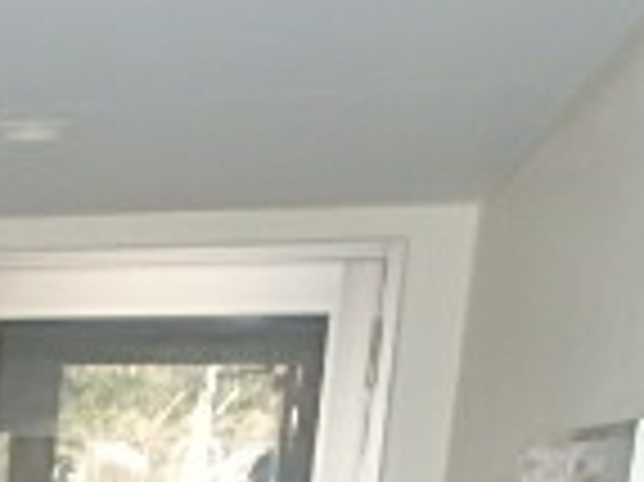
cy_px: 996
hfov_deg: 17.5
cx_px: -459
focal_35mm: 94
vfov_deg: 13.3
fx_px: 1747
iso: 320
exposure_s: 1/30
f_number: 3.5
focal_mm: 3.7
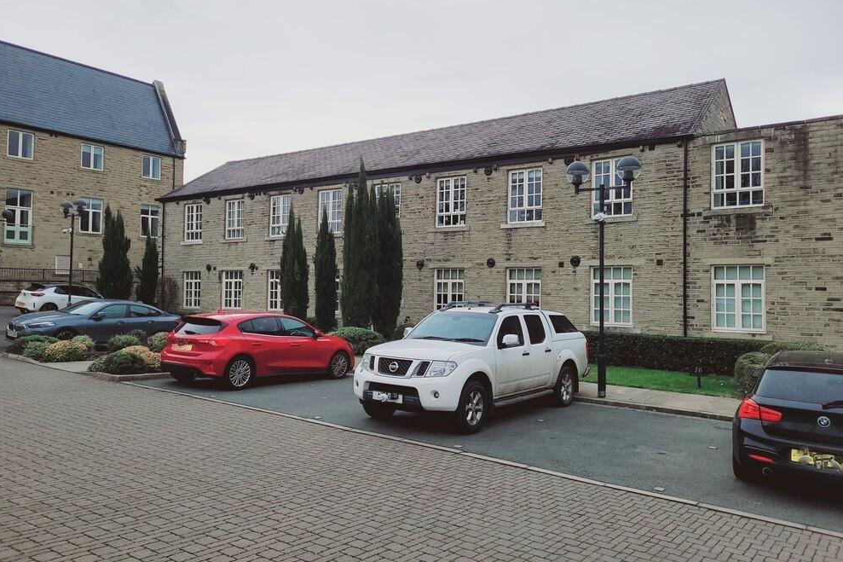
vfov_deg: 46.4
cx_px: 420
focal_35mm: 28
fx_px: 656
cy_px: 282
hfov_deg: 65.5
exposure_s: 1/679
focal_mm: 5.4
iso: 40
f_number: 1.8
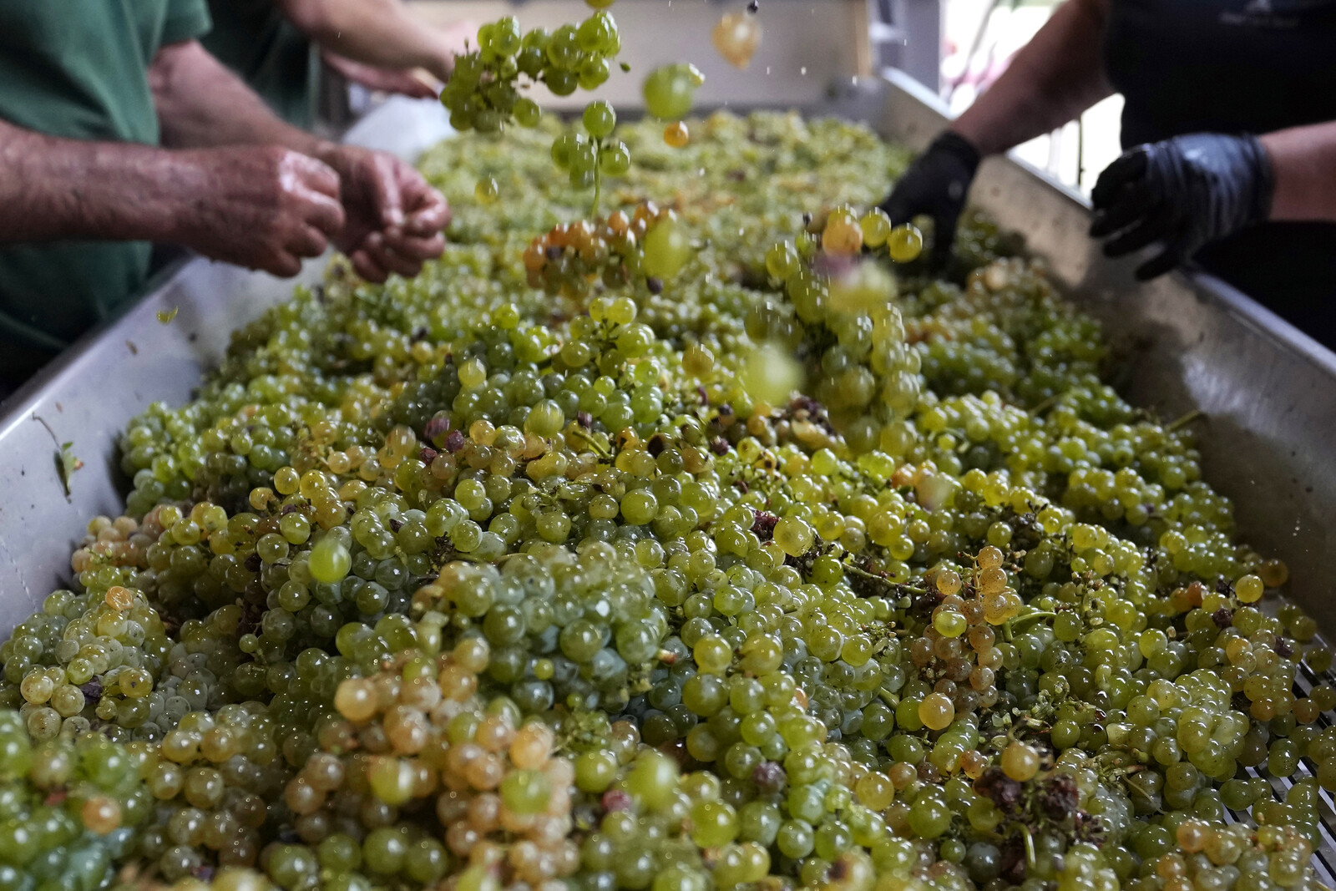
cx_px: 668
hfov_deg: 48.5
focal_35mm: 40
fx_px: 1484
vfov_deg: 33.4
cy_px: 446
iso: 1250
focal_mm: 27
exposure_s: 1/1000
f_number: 3.2
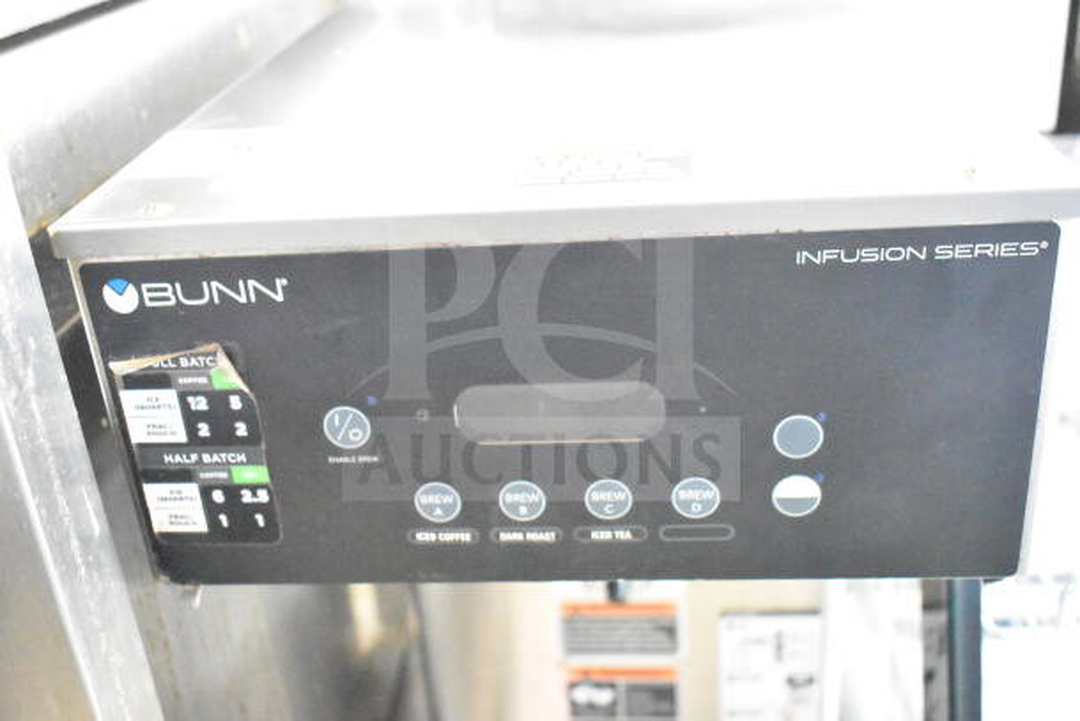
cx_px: 540
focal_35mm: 38
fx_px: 1125
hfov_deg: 51.3
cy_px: 360
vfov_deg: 35.5
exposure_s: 1/40
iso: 25600
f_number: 4
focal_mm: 25
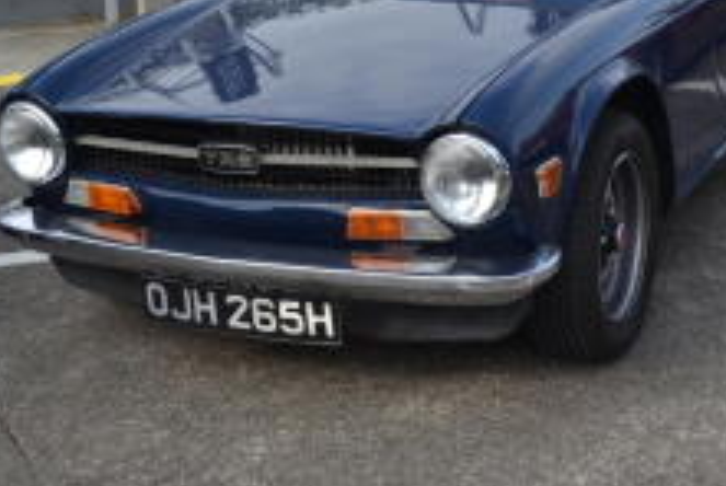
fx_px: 1535
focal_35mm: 76
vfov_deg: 17.8
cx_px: 457
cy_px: 57
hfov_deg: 26.5
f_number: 6.3
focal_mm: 28
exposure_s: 1/160
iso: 100
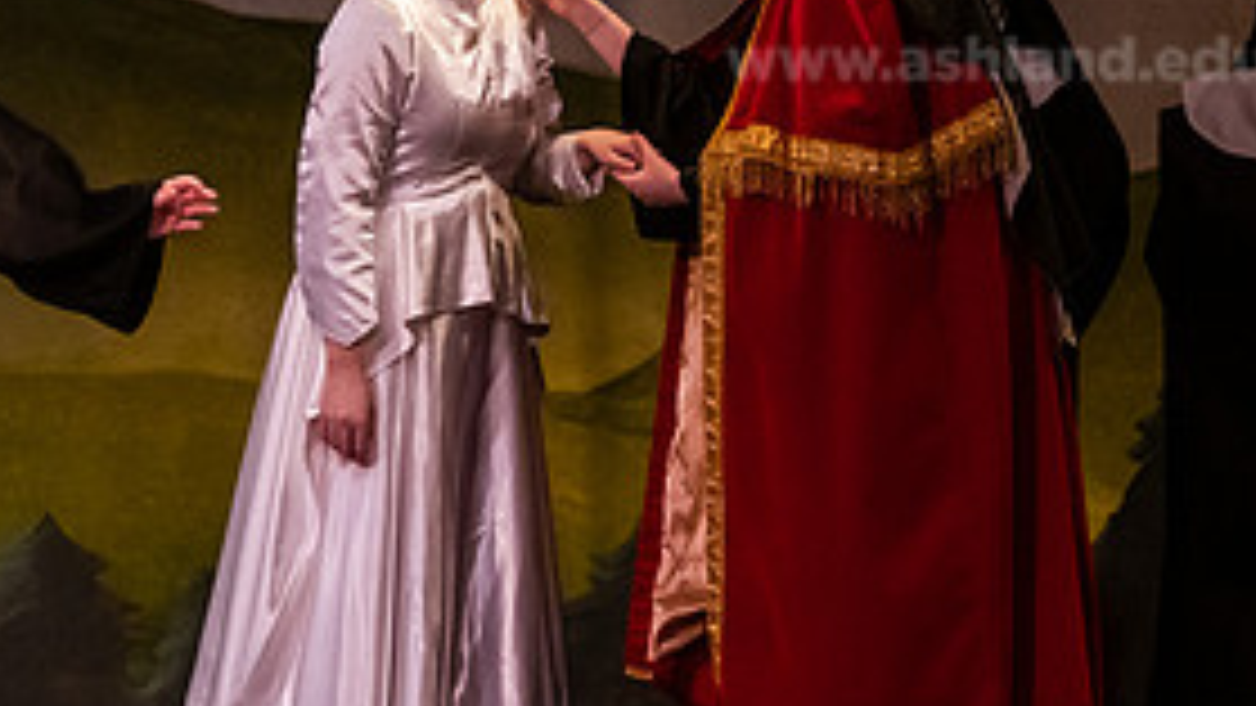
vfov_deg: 3.5
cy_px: 155
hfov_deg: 6.2
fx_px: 11591
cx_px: 522
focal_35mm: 348
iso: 5000
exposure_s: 1/200
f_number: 3.2
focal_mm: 160
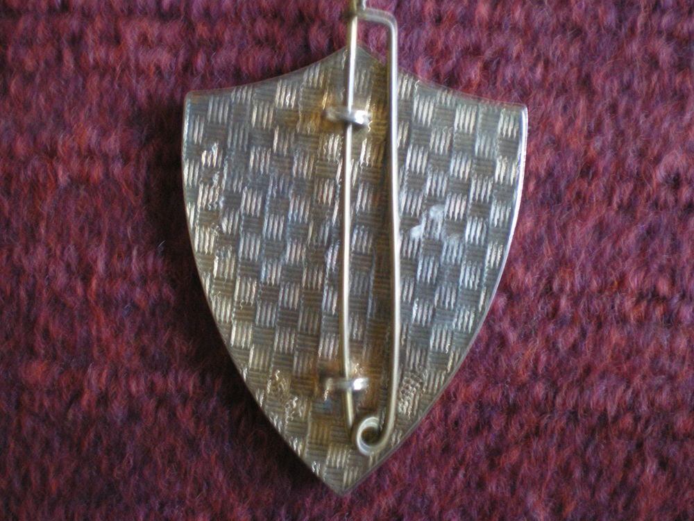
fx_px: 762
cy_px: 260
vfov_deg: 37.7
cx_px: 347
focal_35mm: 38
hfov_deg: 49.0
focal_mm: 6.3
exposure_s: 1/4
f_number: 3.1
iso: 400
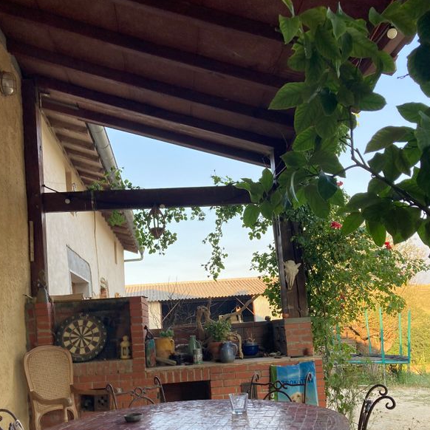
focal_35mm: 34
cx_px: 213
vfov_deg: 48.0
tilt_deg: +3.1
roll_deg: +2.3
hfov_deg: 48.4
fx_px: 478
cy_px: 269
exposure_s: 1/121
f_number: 1.8
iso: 25
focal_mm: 3.99
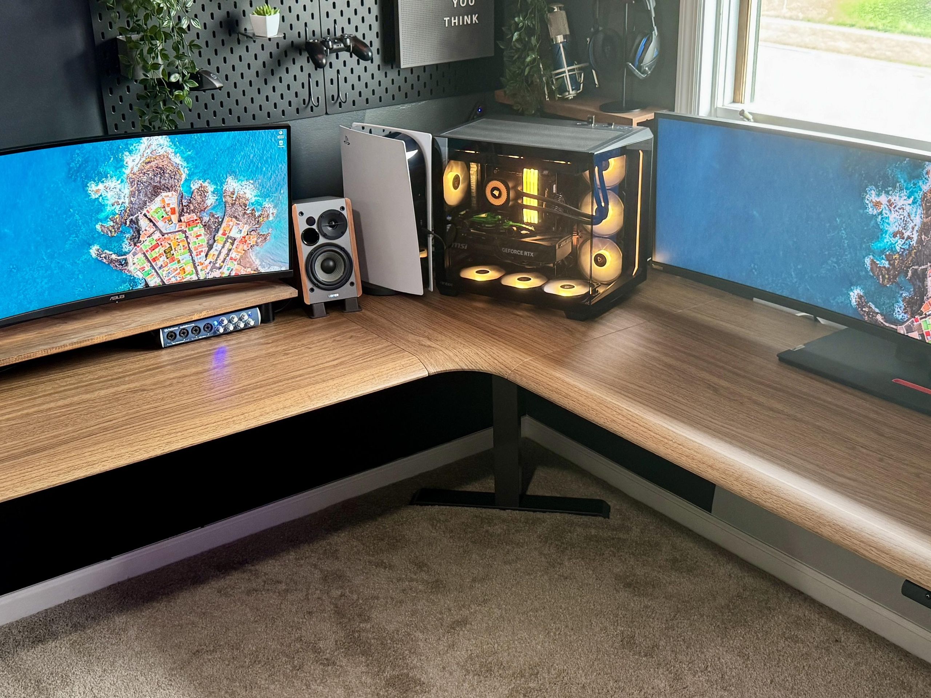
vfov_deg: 56.8
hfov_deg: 71.6
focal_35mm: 24
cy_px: 349
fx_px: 645
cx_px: 466
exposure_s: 1/59
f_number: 1.78
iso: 250
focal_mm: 6.76
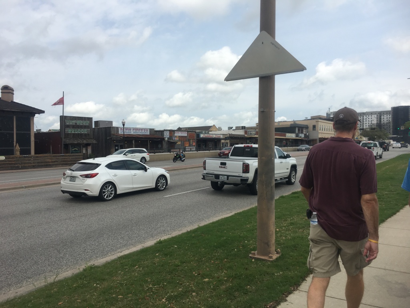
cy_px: 154
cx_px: 205
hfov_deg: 61.7
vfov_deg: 48.2
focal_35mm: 29
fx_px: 343
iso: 25
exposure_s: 1/1748
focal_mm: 4.15
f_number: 2.2
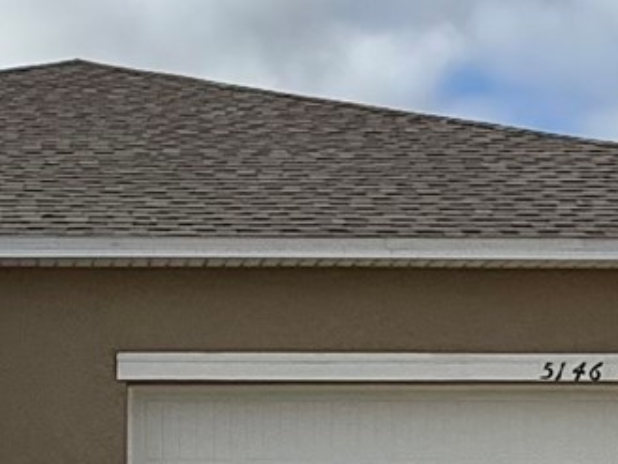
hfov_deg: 25.6
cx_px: -120
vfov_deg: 19.9
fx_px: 1214
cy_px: 599
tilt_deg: +2.8
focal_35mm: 68
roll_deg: -0.2
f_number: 2.2
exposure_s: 1/2976
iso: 50
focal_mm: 2.22
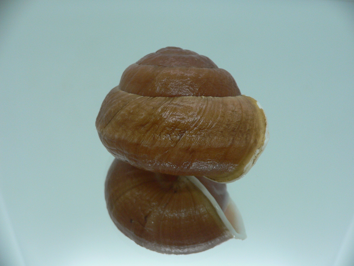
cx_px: 177
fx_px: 358
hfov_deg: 52.6
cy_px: 133
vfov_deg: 40.7
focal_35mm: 35
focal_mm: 4.6
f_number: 2.8
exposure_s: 1/60
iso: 100
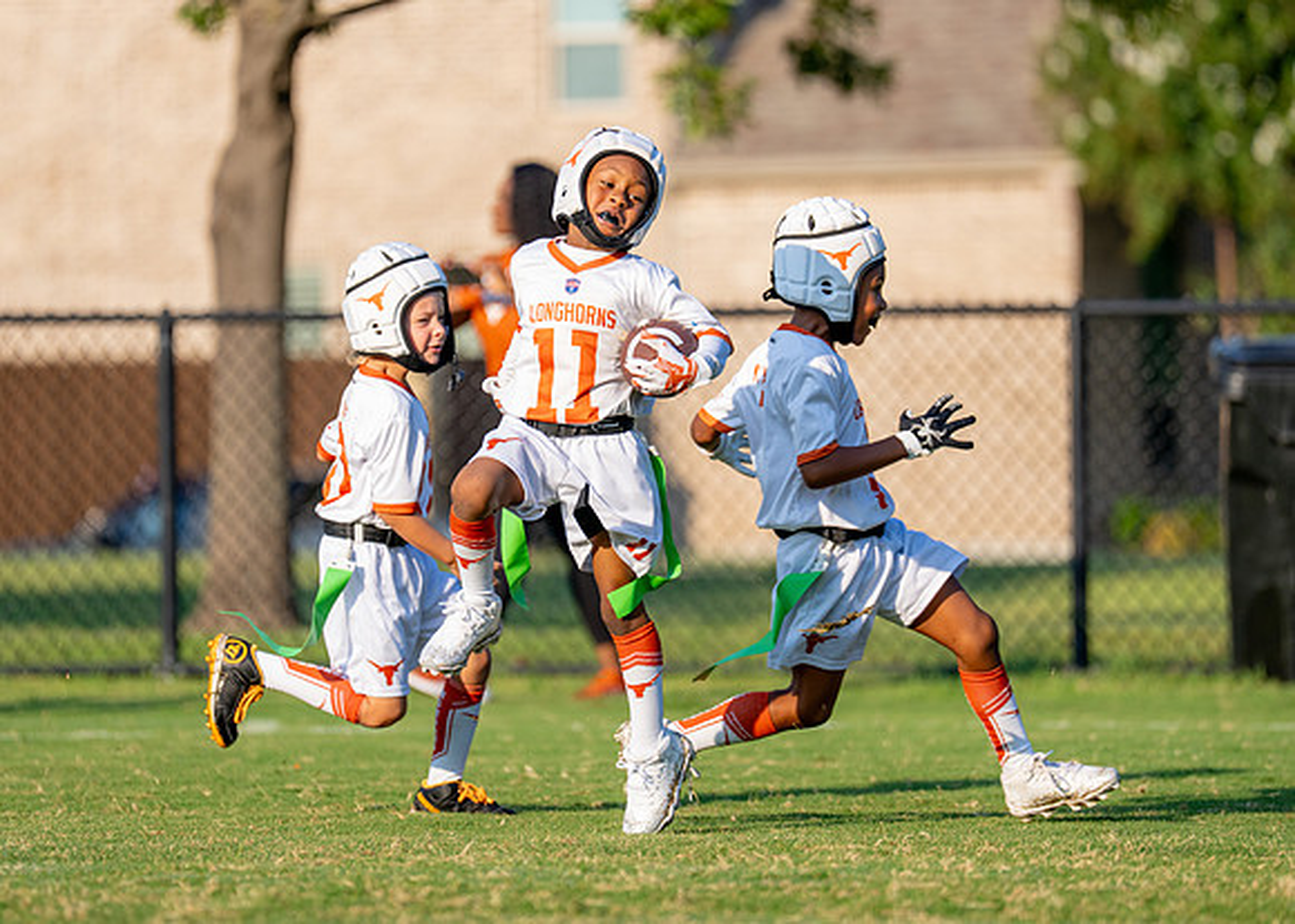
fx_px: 10513
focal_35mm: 286
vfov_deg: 5.0
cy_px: 443
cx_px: 644
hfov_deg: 7.0
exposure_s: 1/2000
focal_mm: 200
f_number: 2.8
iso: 200
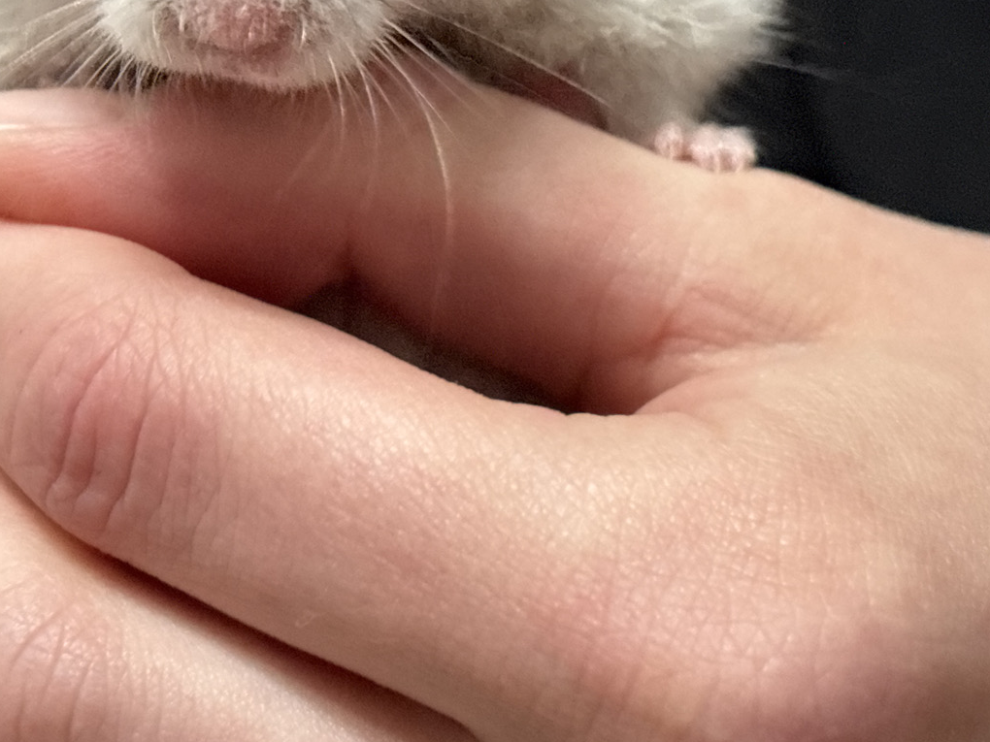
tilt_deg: -8.7
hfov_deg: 19.3
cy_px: 51
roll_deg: +0.6
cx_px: 483
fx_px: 2917
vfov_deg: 14.3
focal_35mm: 102
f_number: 1.6
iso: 160
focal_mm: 5.96
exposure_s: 1/33
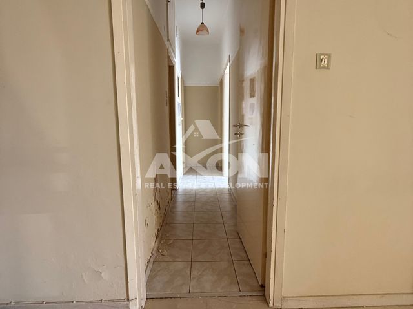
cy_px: 154
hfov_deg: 102.1
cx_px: 206
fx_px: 167
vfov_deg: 85.7
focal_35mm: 14
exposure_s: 1/79
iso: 320
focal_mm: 2.22
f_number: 2.2
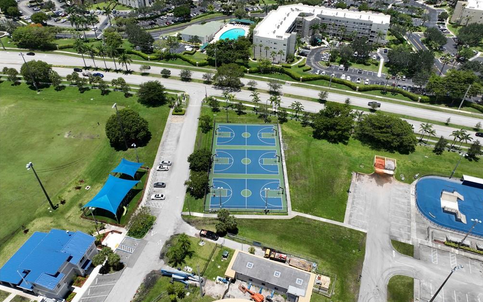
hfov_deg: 70.4
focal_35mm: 26
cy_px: 161
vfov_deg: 47.6
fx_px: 342
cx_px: 246
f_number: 2.8
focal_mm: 12.29
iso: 110
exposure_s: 1/2500
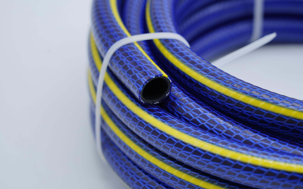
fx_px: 892
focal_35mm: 108
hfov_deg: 19.3
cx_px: 152
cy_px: 91
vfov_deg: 12.1
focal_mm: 105
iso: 500
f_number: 8
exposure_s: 1/100
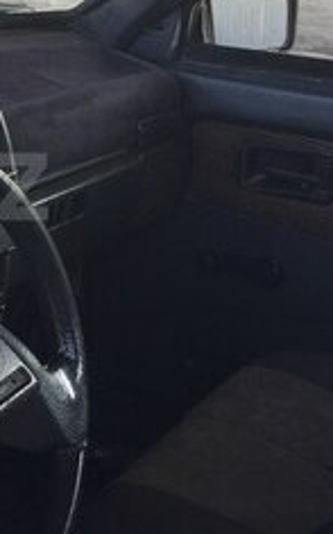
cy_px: 187
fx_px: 1252
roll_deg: -1.6
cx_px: -183
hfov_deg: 14.1
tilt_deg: -16.4
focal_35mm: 86
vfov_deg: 24.0
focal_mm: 4.15
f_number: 2.2
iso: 32
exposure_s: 1/112
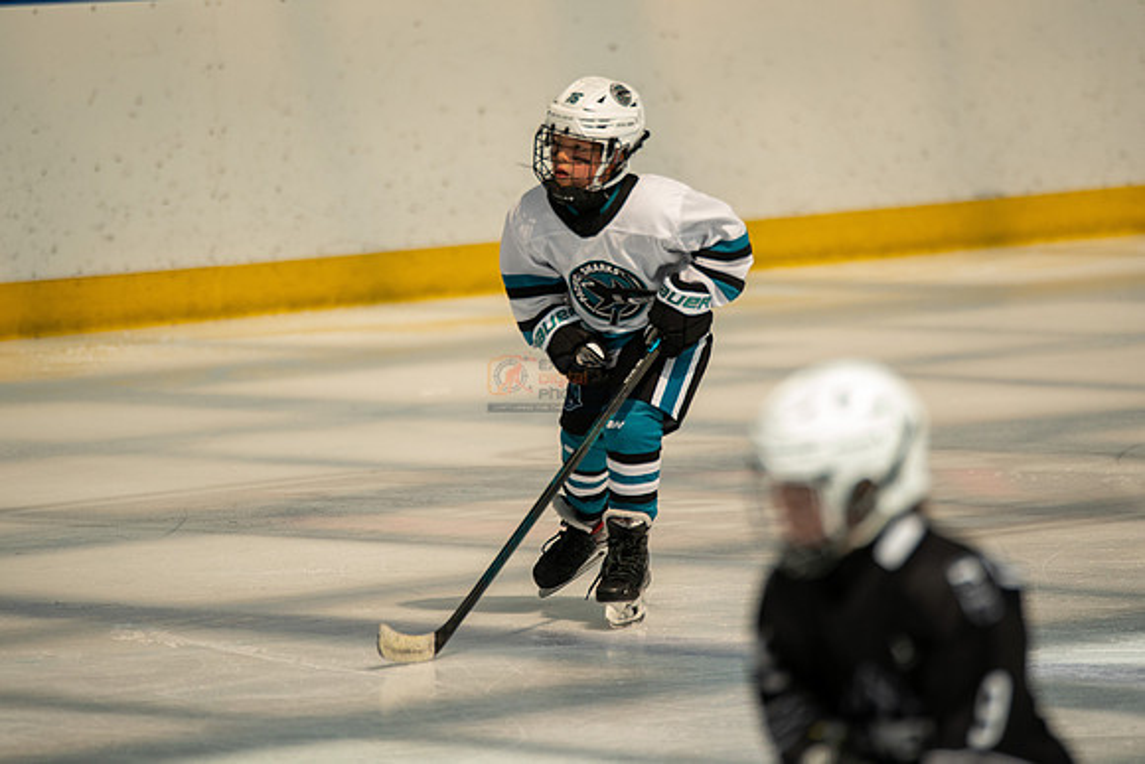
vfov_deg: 3.7
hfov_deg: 5.5
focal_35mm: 375
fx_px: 11919
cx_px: 572
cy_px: 287
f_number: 3.2
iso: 1600
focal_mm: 300
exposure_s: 1/5000
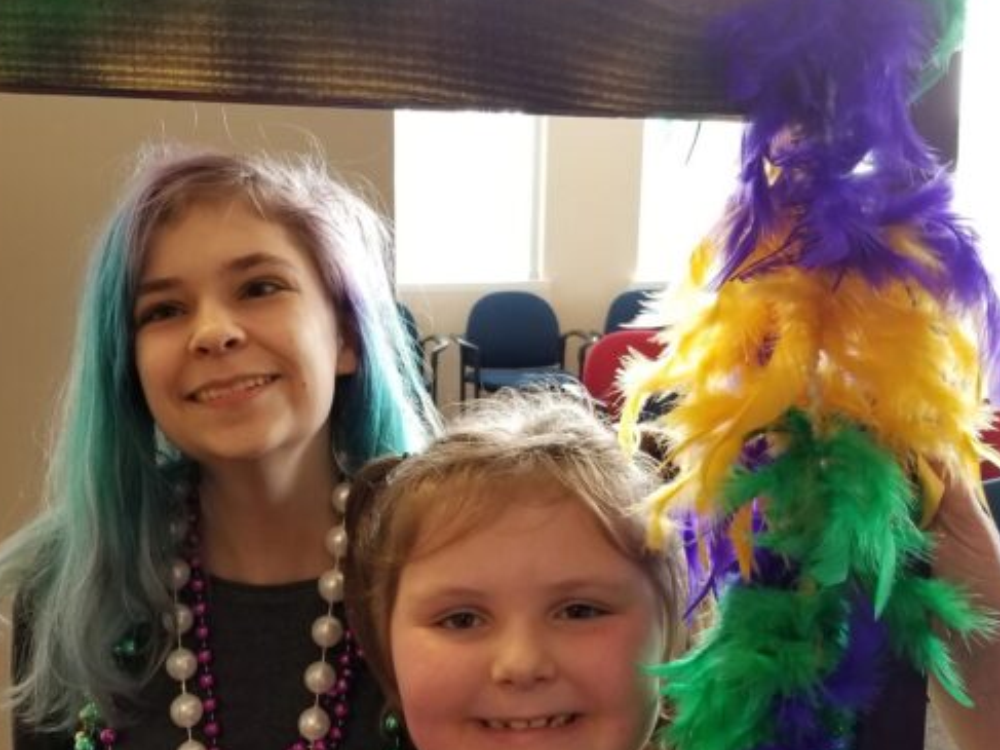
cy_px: 497
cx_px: 363
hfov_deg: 45.3
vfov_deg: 34.8
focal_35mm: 41
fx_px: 1184
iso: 80
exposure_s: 1/50
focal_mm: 4.25
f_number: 1.7
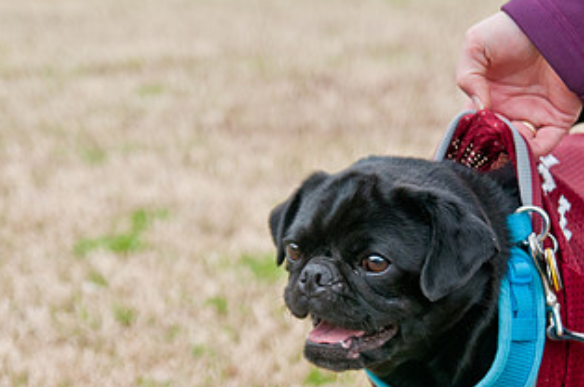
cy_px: 340
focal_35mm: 133
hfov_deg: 15.4
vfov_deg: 10.2
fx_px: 2153
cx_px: 305
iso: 500
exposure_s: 1/1600
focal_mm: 48
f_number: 2.8
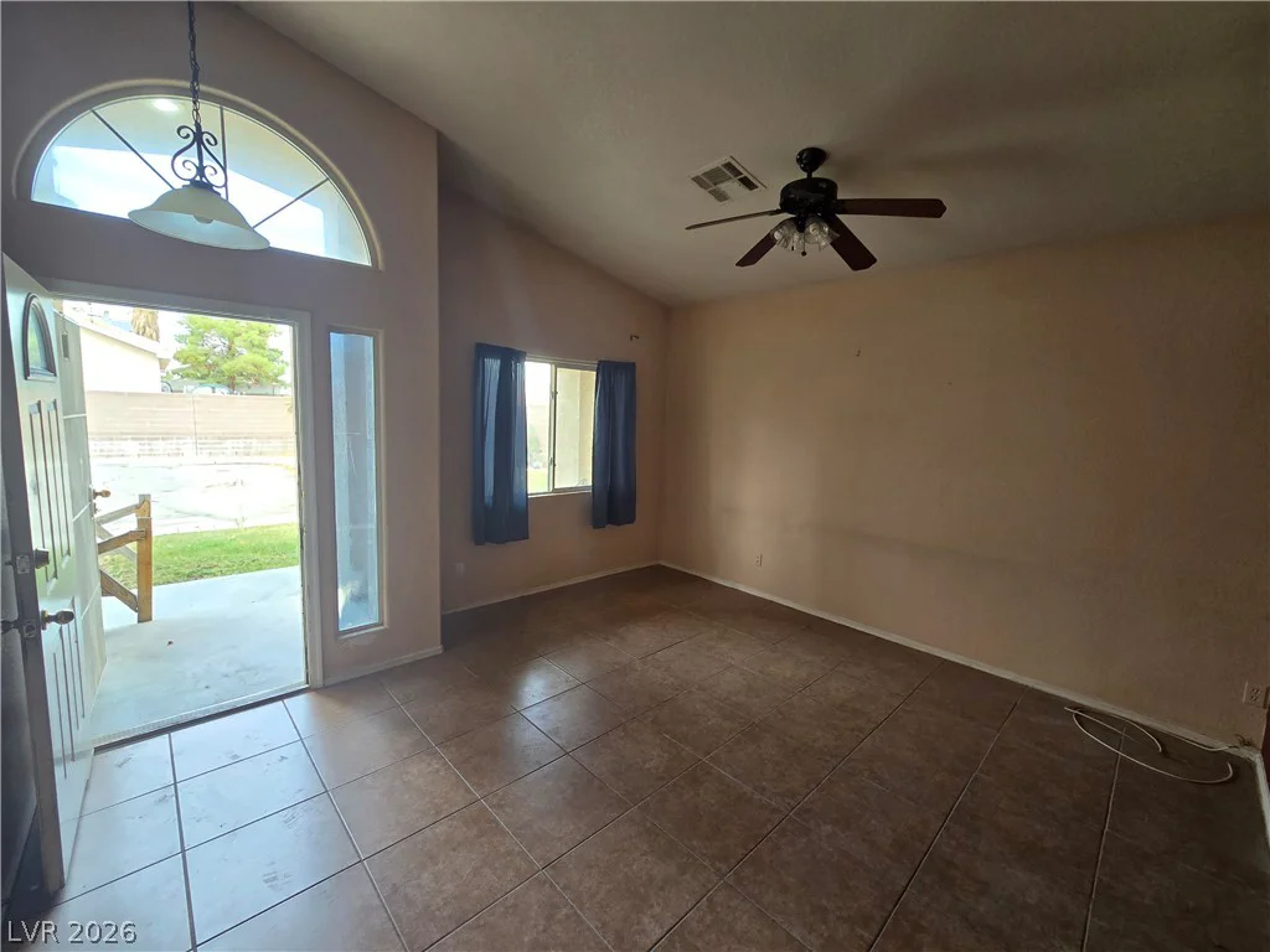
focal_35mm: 13
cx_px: 635
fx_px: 477
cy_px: 476
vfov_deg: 89.9
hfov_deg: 106.2
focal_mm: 2.2
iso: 160
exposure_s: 1/100
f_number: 2.2
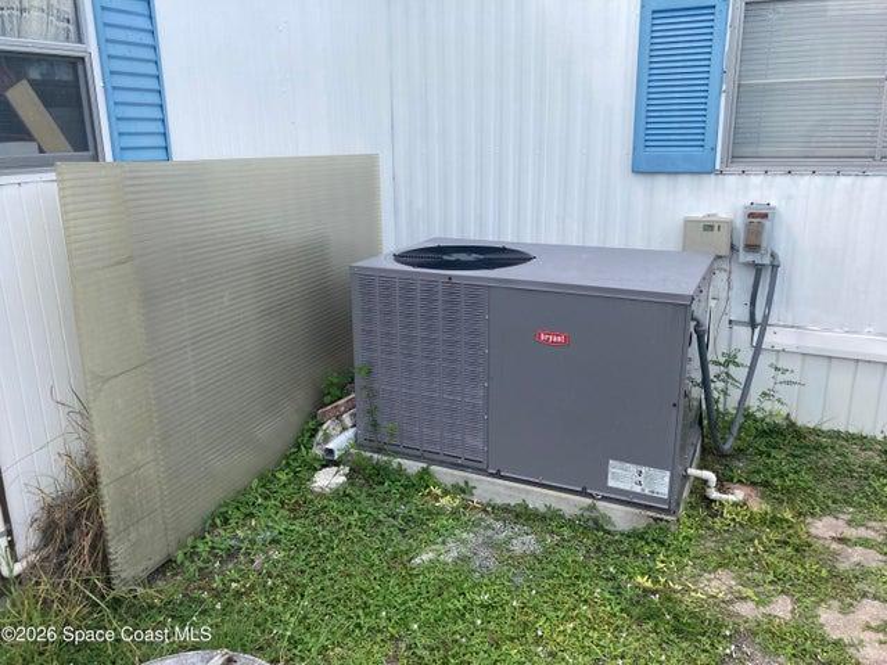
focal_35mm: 28
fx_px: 717
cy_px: 332
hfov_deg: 63.4
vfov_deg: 49.7
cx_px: 444
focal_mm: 3.99
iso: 20
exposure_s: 1/979
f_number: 1.8
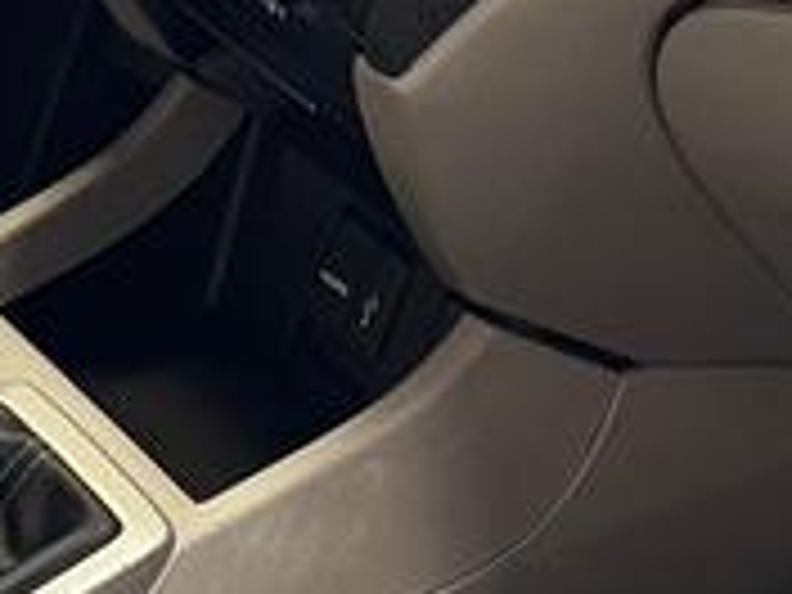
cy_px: 608
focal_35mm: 175
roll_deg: -2.0
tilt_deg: -34.9
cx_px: 814
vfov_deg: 8.4
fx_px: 4004
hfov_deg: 11.2
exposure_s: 1/60
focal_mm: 6.76
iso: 400
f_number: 1.78
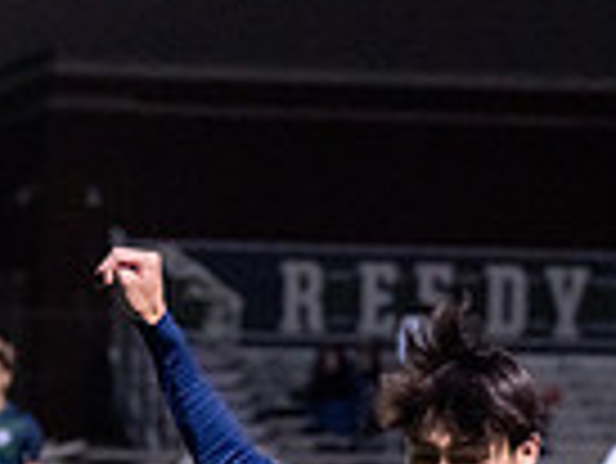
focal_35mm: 355
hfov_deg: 5.6
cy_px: 807
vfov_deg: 4.2
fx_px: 6323
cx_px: 393
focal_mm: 70
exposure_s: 1/1000
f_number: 2.8
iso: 2500
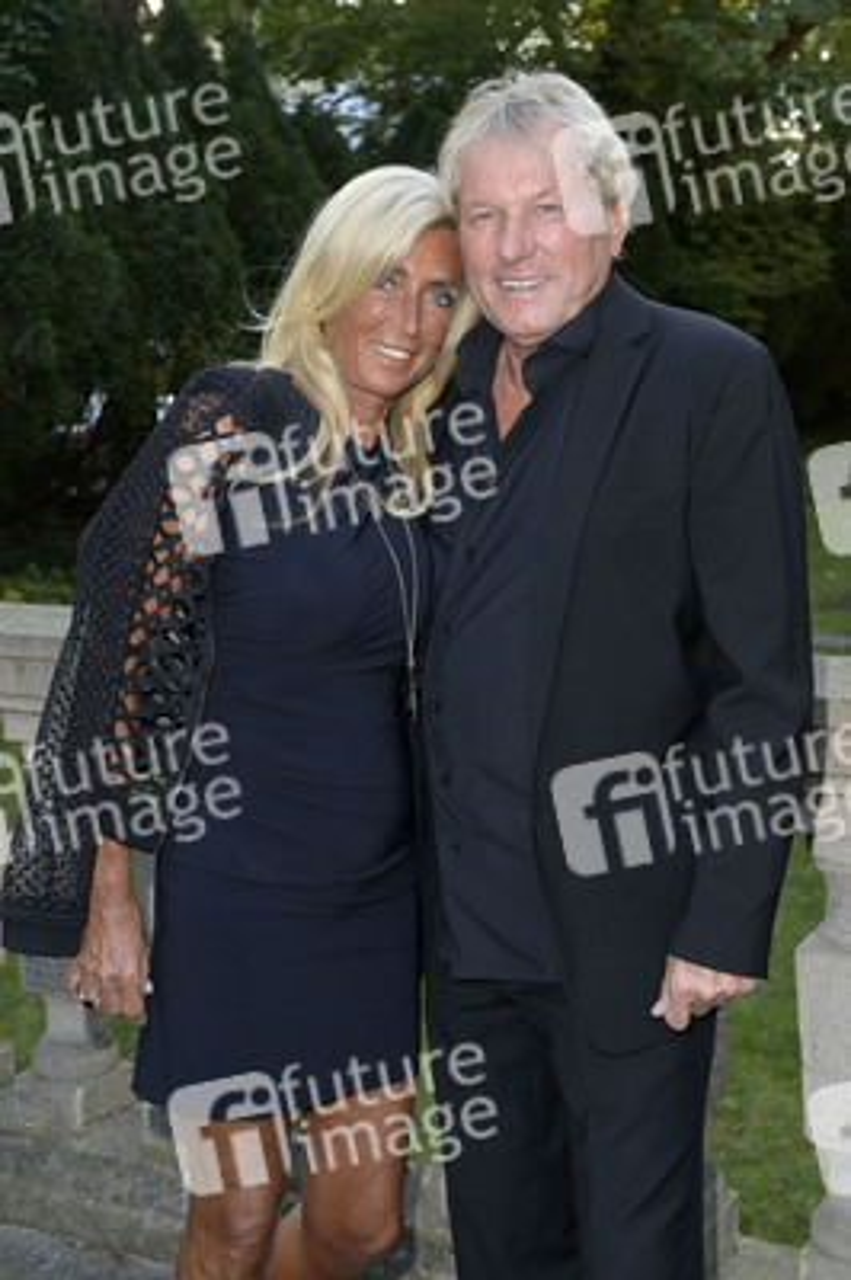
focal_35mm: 50
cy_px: 640
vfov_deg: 39.6
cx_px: 426
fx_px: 1776
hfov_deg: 26.9
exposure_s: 1/200
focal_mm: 50
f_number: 5.6
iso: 1000
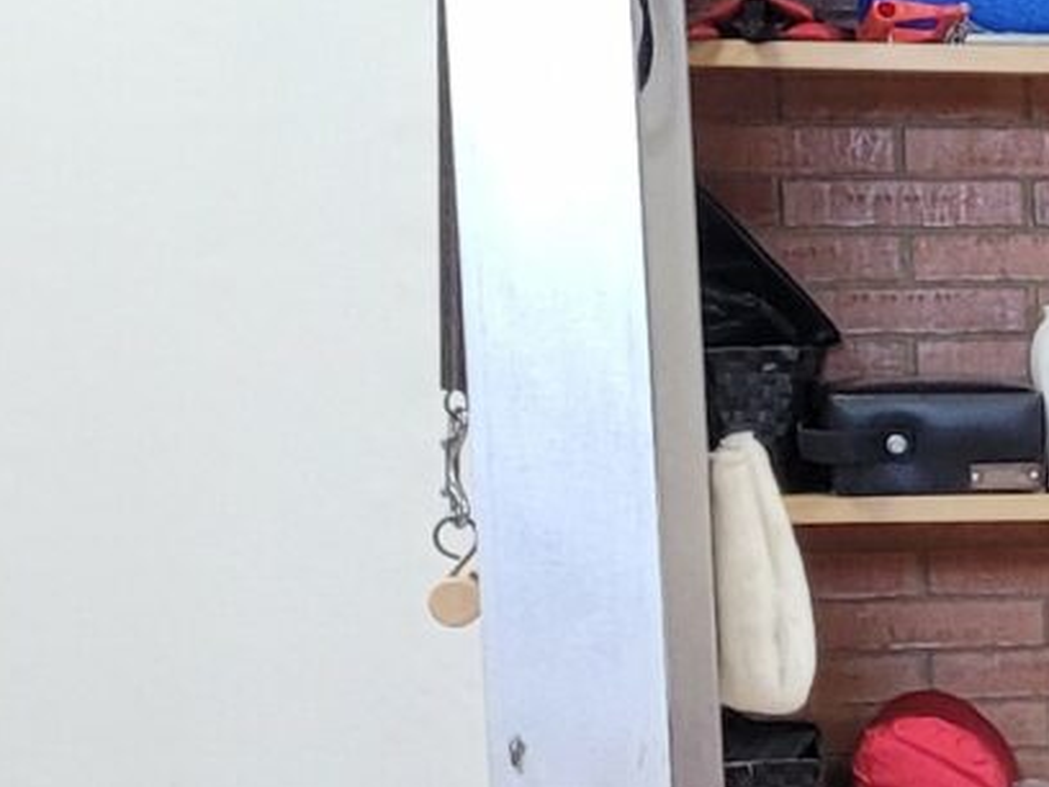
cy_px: 885
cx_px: 2540
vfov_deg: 9.0
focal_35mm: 163
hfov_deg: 10.4
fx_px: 4940
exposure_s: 1/50
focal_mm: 5.4
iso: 200
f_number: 1.8
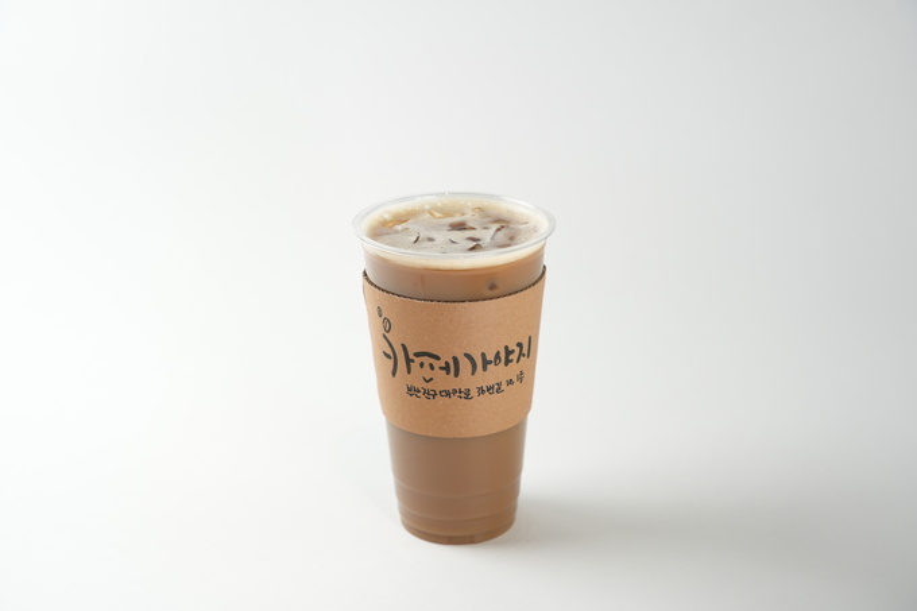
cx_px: 458
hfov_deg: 31.0
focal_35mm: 65
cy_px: 306
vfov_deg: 20.9
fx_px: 1655
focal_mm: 65
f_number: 5
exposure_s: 1/100
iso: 640
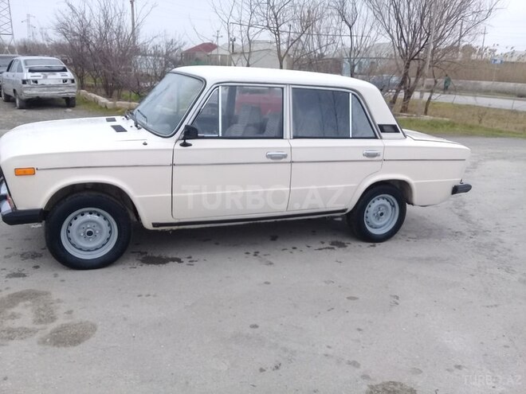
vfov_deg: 45.4
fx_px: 471
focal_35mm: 31
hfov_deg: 58.4
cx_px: 263
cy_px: 197
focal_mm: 3.3
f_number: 2.2
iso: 50
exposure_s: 1/173
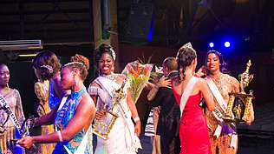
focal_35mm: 52
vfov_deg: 22.8
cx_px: 98
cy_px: 113
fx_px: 377
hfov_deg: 39.6
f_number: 5
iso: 4000
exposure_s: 1/160
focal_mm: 27
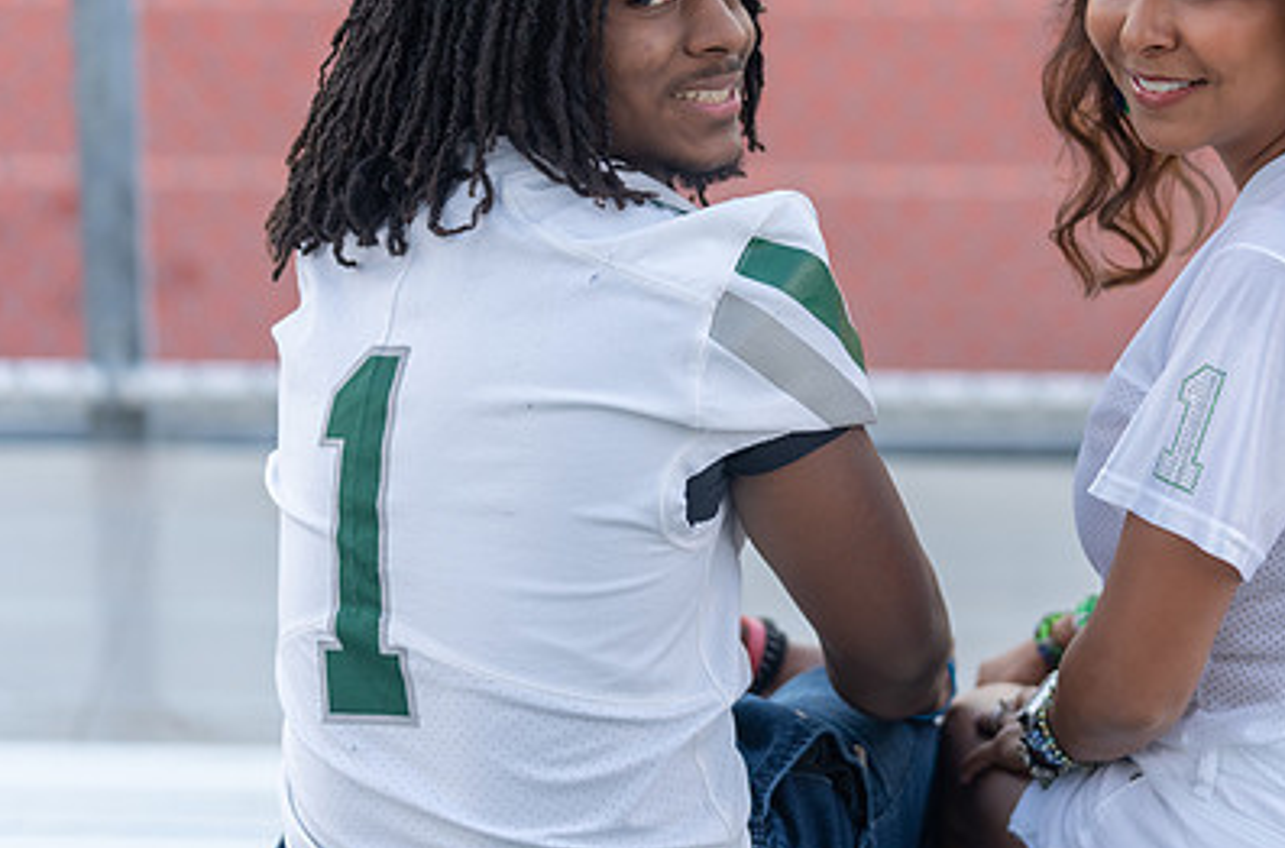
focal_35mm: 152
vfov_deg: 9.0
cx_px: 944
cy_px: 233
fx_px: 5408
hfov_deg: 13.5
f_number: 2.8
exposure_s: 1/320
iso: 640
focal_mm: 100
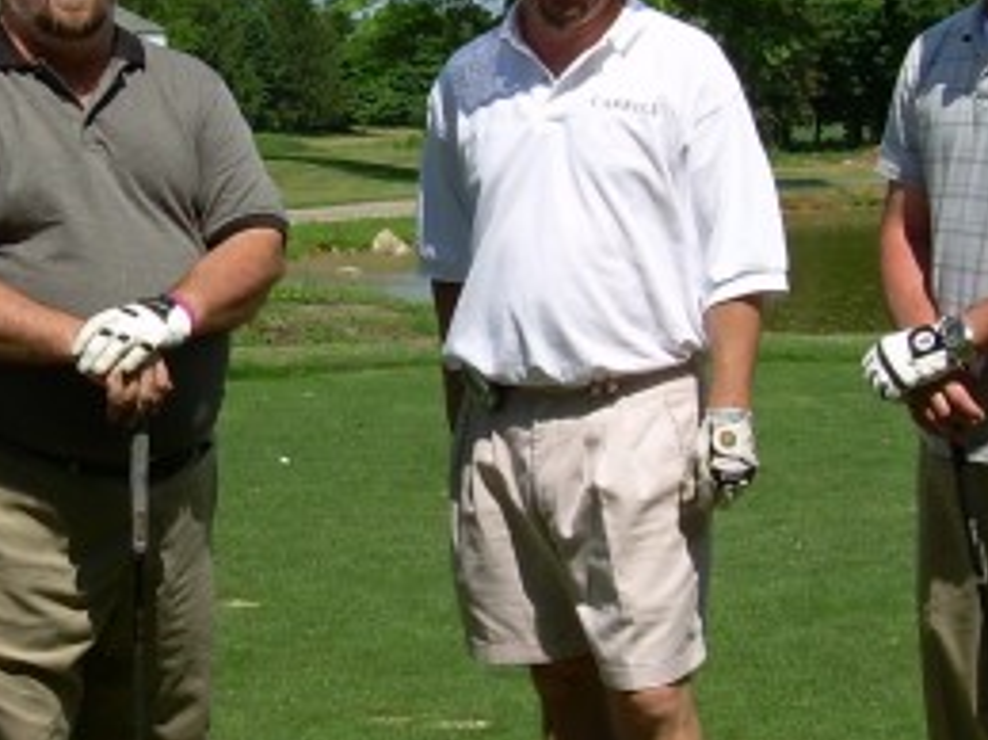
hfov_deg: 20.8
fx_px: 2682
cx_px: 393
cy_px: 324
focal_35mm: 94
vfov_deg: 15.7
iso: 50
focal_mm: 6.3
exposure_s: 1/1189
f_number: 2.8
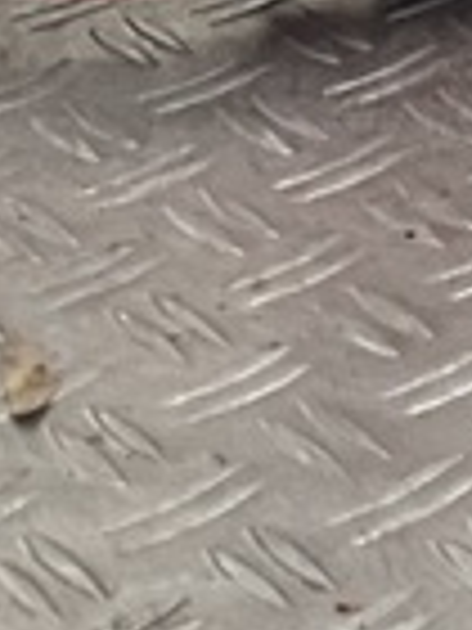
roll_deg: +0.6
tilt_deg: -16.2
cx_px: 1501
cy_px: -828
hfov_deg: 6.4
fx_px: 3800
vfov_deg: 8.7
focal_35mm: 209
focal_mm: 3
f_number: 1.8
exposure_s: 1/120
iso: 32
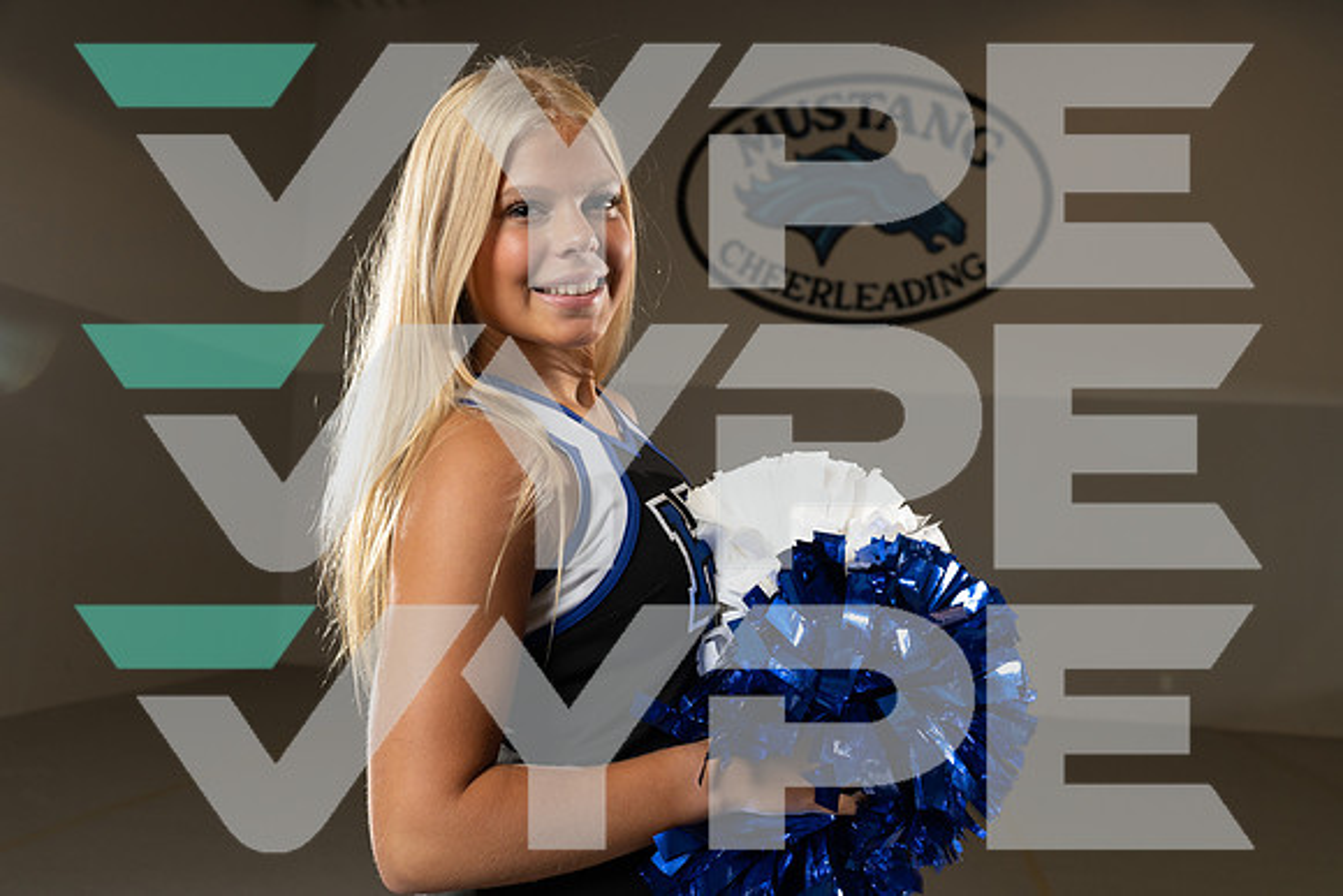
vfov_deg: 37.9
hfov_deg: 54.4
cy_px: 448
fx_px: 1306
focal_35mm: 35
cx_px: 672
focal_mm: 35
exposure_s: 1/250
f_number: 5.6
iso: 500
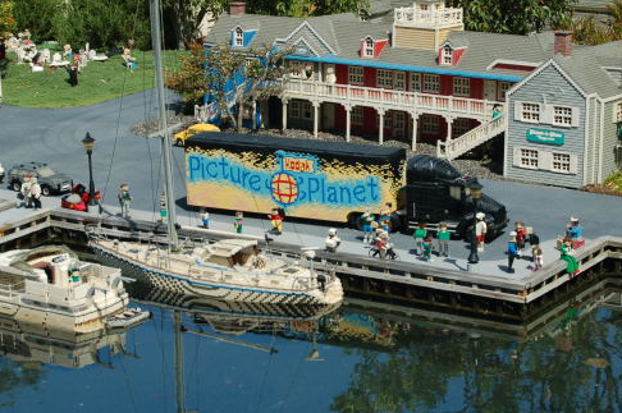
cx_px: 329
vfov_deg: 12.6
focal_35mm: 109
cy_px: 196
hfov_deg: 18.8
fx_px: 1875
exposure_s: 1/200
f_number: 7.1
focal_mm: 55
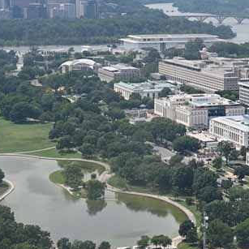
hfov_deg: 16.8
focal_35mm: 102
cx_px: 224
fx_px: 830
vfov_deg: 17.1
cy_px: 105
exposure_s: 1/640
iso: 64
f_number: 5.6
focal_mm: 46
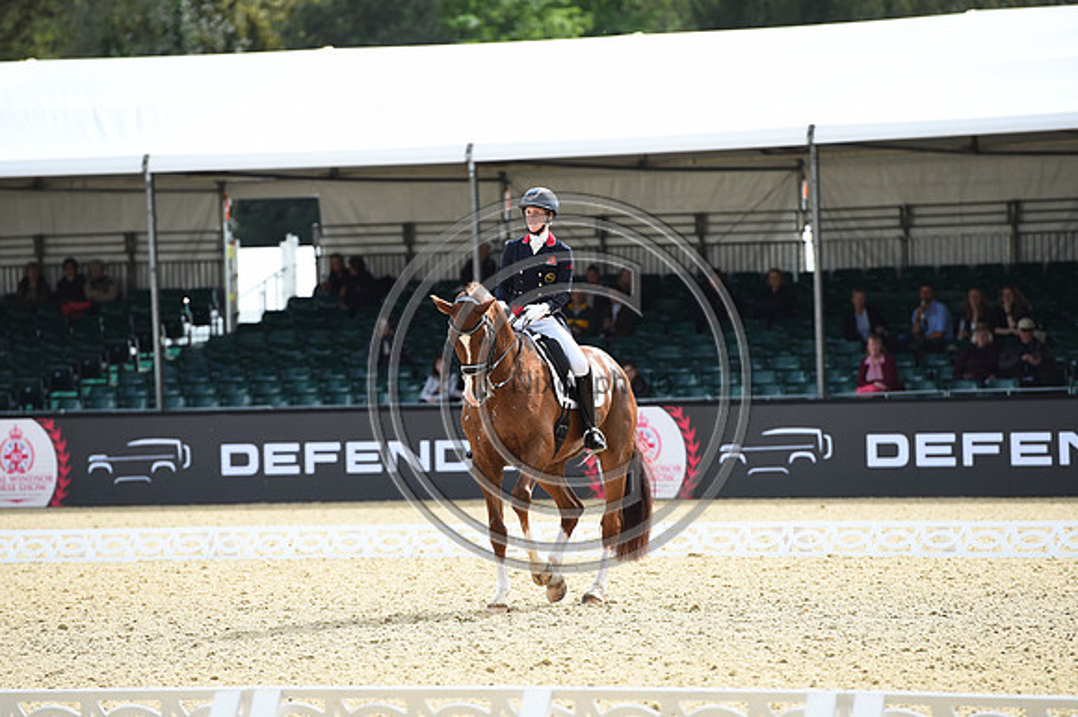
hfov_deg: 10.3
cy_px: 358
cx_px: 539
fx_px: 5985
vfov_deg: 6.9
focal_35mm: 200
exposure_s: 1/1250
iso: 450
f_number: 4.5
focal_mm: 200
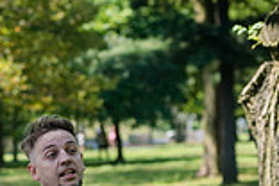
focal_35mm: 341
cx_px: -25
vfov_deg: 4.0
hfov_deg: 6.0
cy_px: 312
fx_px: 2643
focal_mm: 92
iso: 500
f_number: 4
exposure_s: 1/800
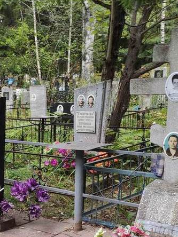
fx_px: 411
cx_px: -35
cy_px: 193
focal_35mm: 60
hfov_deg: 22.5
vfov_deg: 31.3
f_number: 1.75
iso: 165
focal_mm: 4.77
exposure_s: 1/120
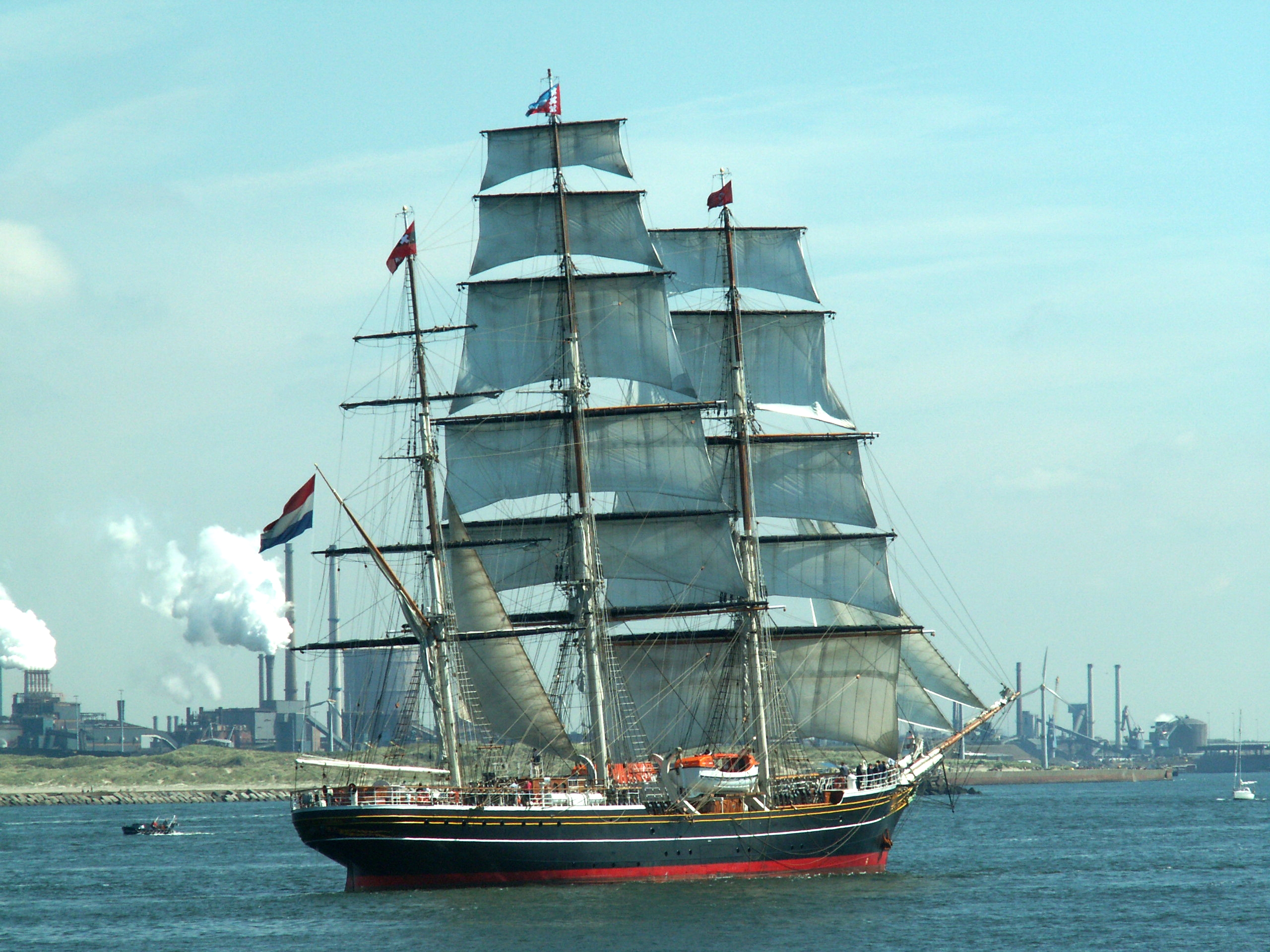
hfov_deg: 10.6
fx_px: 6861
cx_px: 635
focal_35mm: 187
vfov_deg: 7.9
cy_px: 476
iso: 50
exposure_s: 1/400
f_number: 7.1
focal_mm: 30.57
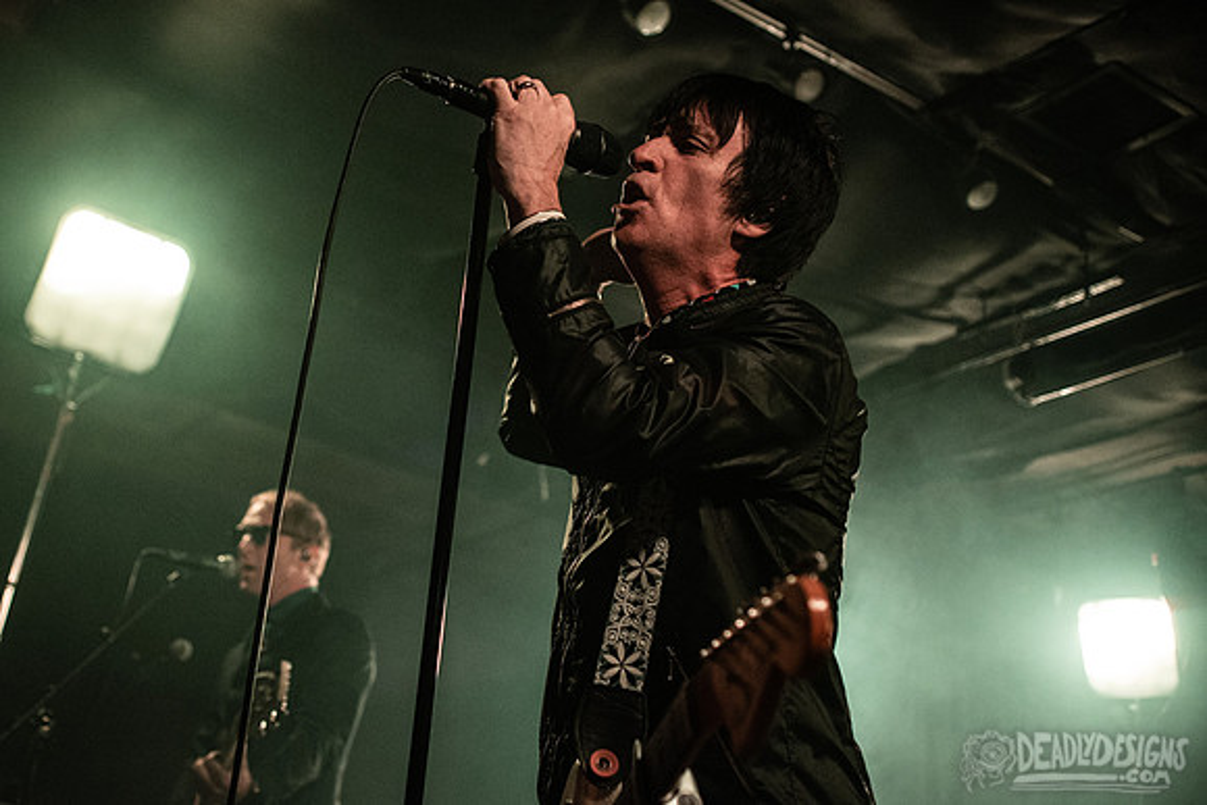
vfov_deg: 30.3
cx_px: 461
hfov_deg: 43.9
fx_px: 1486
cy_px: 331
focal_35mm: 44
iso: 2000
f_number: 2.8
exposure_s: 1/500
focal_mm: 35
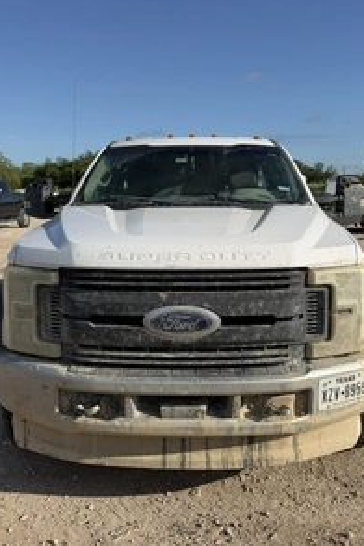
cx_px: 188
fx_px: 516
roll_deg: +0.3
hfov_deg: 38.9
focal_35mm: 34
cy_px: 271
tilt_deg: -8.2
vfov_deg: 55.8
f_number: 1.78
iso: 80
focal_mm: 6.76
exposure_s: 1/6173
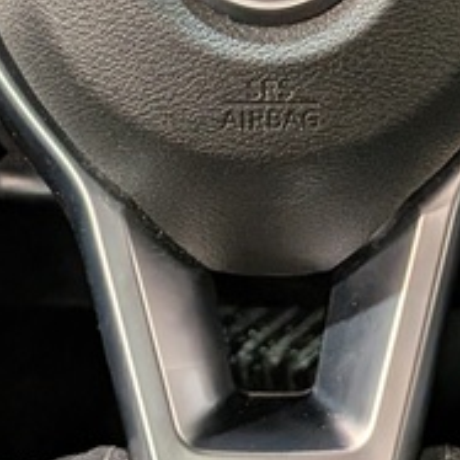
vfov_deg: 14.6
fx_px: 1744
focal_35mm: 116
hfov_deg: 15.0
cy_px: -81
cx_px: 290
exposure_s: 1/120
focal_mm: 4.53
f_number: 1.7
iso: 31
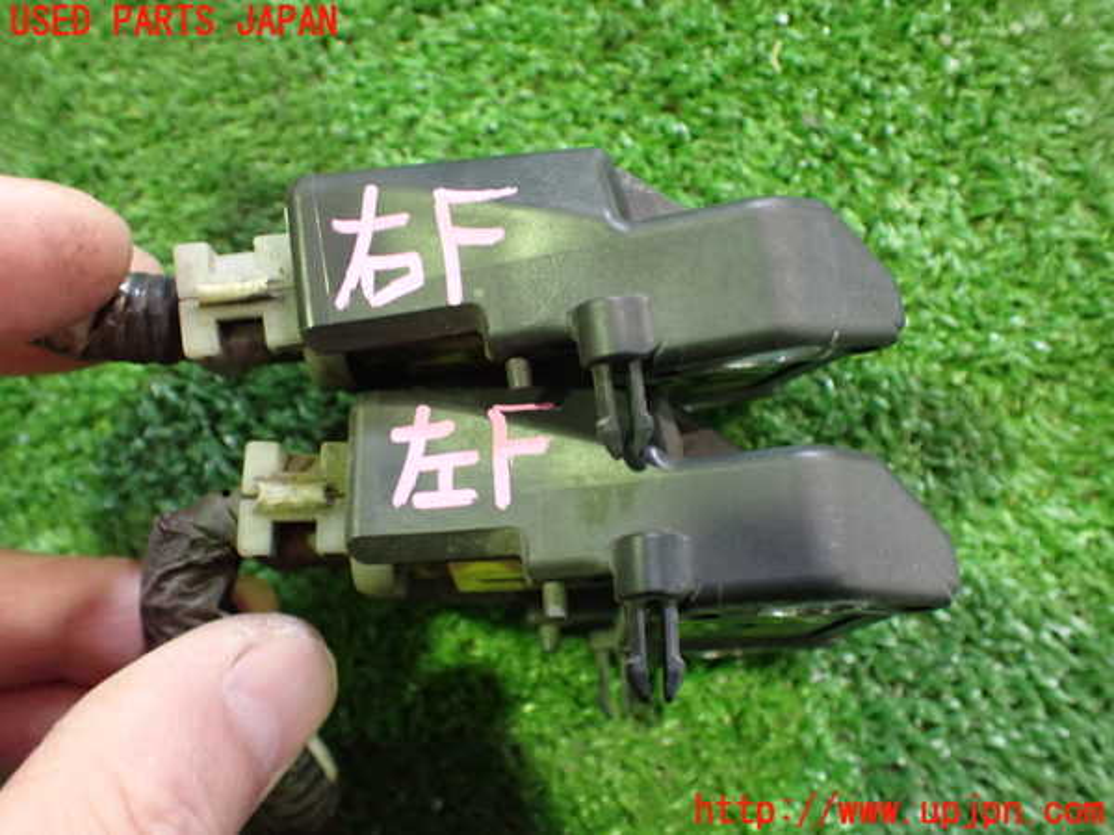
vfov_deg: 46.8
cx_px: 557
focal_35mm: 30
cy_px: 418
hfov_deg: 60.0
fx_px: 965
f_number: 2.3
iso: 800
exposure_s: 1/30
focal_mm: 5.4
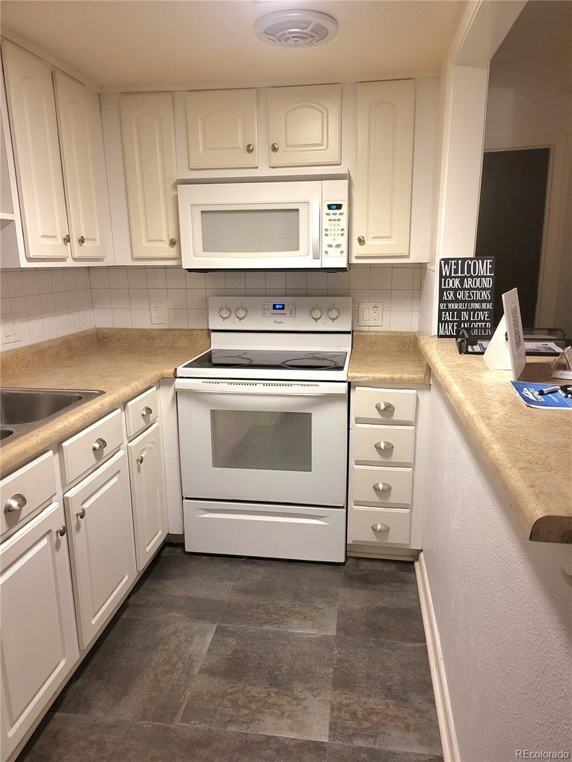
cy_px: 381
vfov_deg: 71.6
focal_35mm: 24
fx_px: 529
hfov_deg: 56.8
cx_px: 286
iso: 400
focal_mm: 5
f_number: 1.8
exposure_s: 1/40
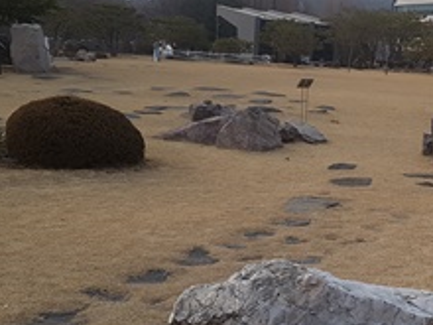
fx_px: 888
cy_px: 203
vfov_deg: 20.7
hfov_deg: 26.7
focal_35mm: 71
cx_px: 364
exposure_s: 1/1024
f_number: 1.7
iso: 50
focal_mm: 4.2
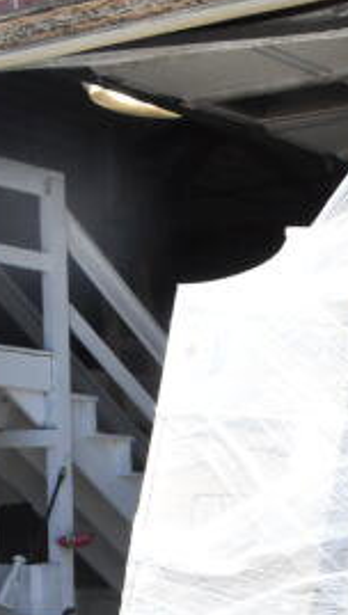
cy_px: 770
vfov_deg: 20.5
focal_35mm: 96
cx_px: 669
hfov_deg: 11.5
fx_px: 1569
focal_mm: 18
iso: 1600
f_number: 13
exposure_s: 1/640
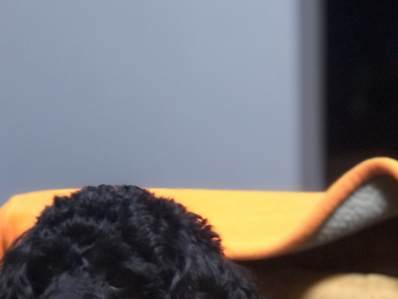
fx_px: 1311
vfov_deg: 12.8
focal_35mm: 114
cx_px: 126
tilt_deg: -15.2
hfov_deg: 17.2
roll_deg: +3.2
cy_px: 295
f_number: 2.8
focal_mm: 6.6
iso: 1250
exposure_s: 1/33
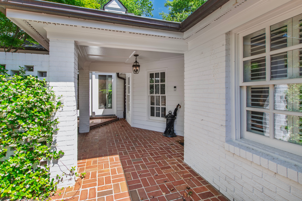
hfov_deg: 100.4
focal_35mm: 15
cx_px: 151
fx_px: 126
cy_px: 100
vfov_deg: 77.3
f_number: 8
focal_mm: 10
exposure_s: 1/125
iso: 320
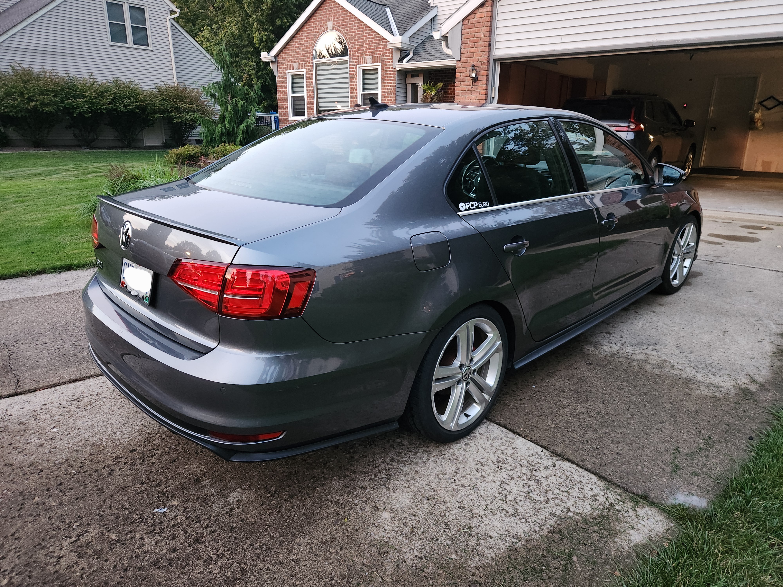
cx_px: 392
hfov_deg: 73.9
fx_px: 520
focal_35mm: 23
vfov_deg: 58.9
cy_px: 294
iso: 800
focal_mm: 5.4
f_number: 1.8
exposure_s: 1/24
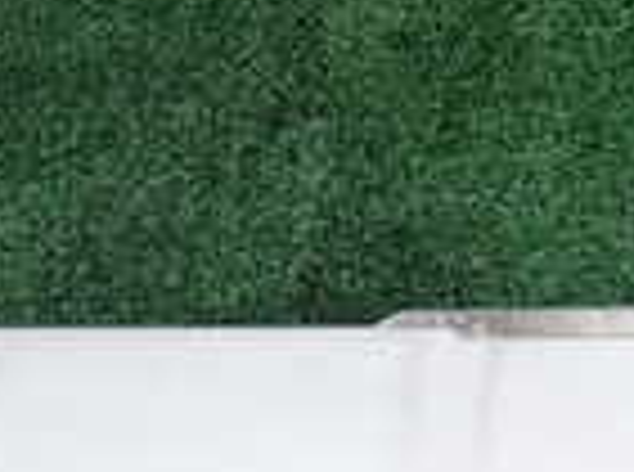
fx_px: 2338
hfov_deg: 14.6
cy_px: 616
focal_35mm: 128
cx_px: 886
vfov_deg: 11.2
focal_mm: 5.4
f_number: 3.2
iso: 100
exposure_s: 1/320
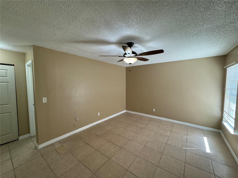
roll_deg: +1.3
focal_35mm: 14
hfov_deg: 102.1
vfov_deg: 85.7
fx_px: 96
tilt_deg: -1.3
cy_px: 89
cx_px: 119
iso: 250
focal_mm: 2.22
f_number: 2.2
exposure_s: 1/120
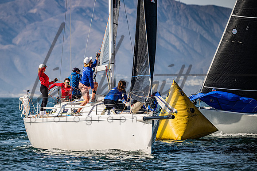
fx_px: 2628
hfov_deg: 5.6
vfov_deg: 3.7
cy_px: 92
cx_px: 89
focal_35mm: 368
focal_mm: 280
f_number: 5.3
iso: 320
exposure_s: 1/3200
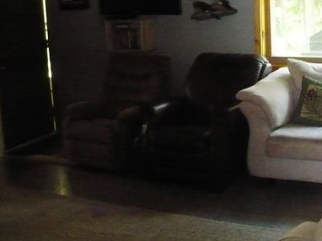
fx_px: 576
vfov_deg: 23.6
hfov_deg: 30.4
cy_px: 110
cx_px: 263
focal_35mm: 62
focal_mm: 6.1
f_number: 2.8
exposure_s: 1/30
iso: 640
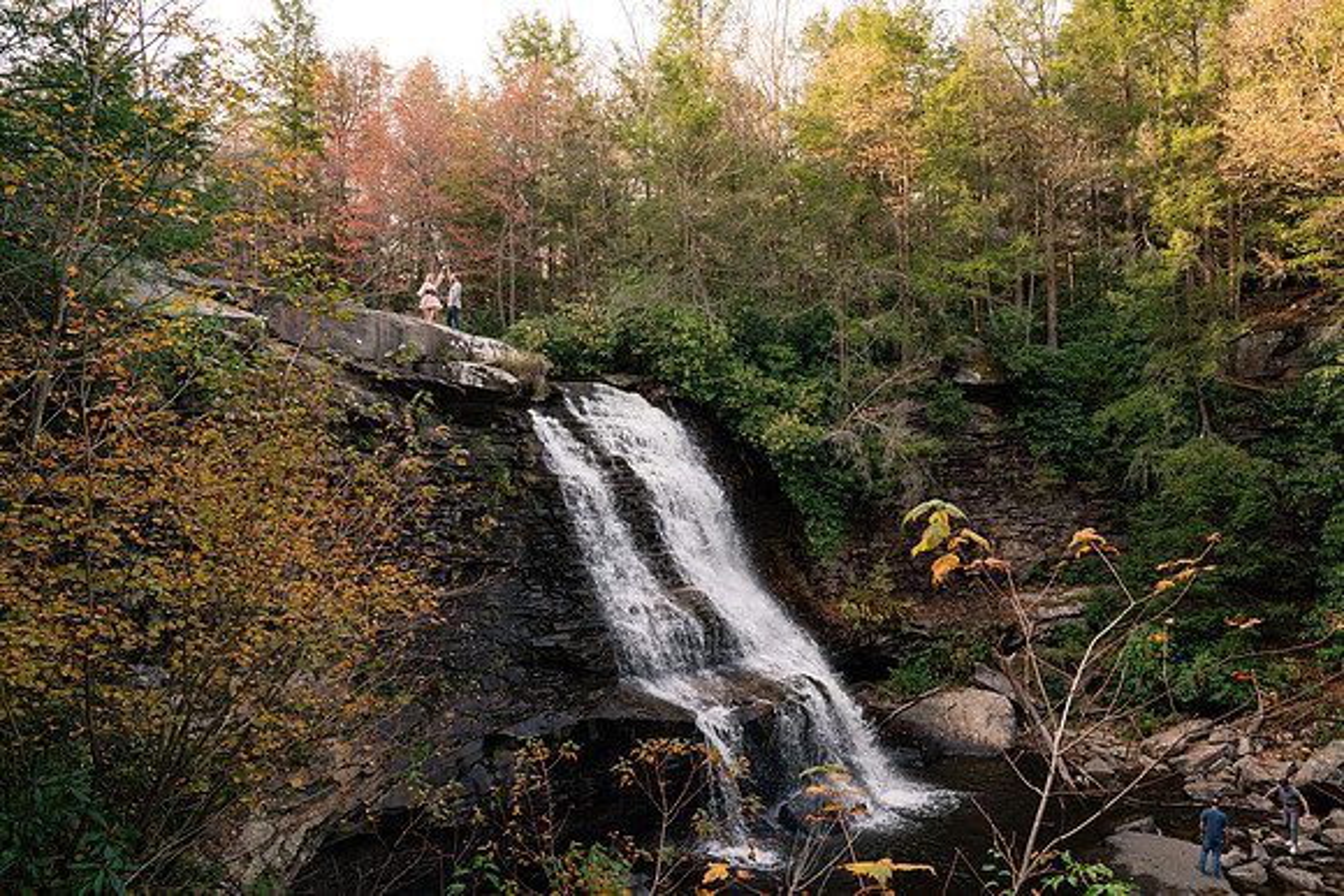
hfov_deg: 73.7
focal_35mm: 24
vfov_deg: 53.2
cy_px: 448
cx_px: 672
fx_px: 896
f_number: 8
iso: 1250
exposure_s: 1/200
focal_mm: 24
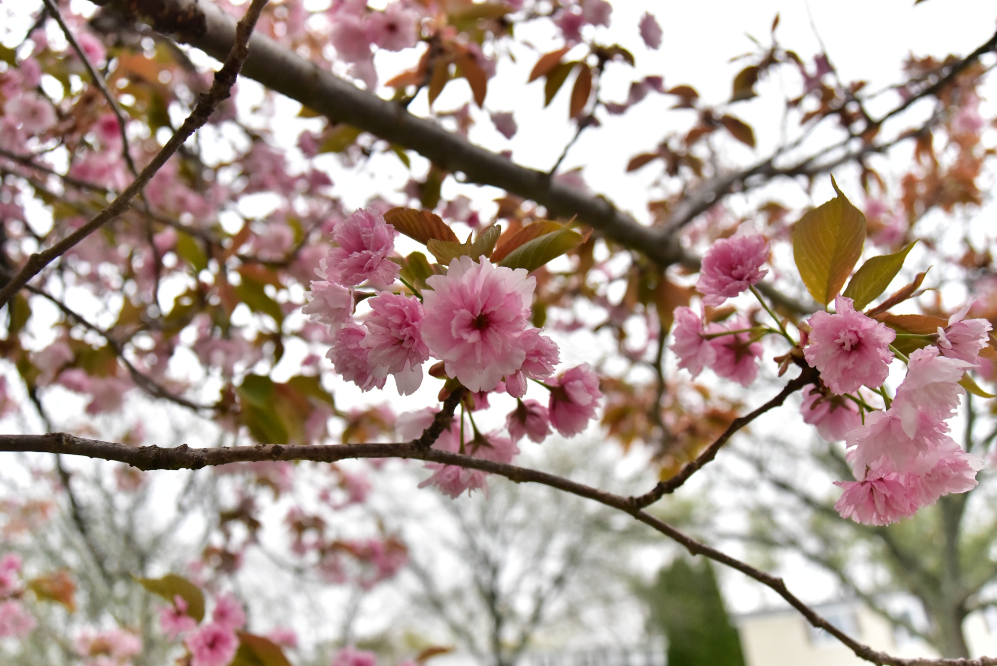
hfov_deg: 54.4
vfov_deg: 37.9
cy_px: 333
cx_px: 498
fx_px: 970
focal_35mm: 35
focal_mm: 35
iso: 4000
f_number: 5.6
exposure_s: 1/4000
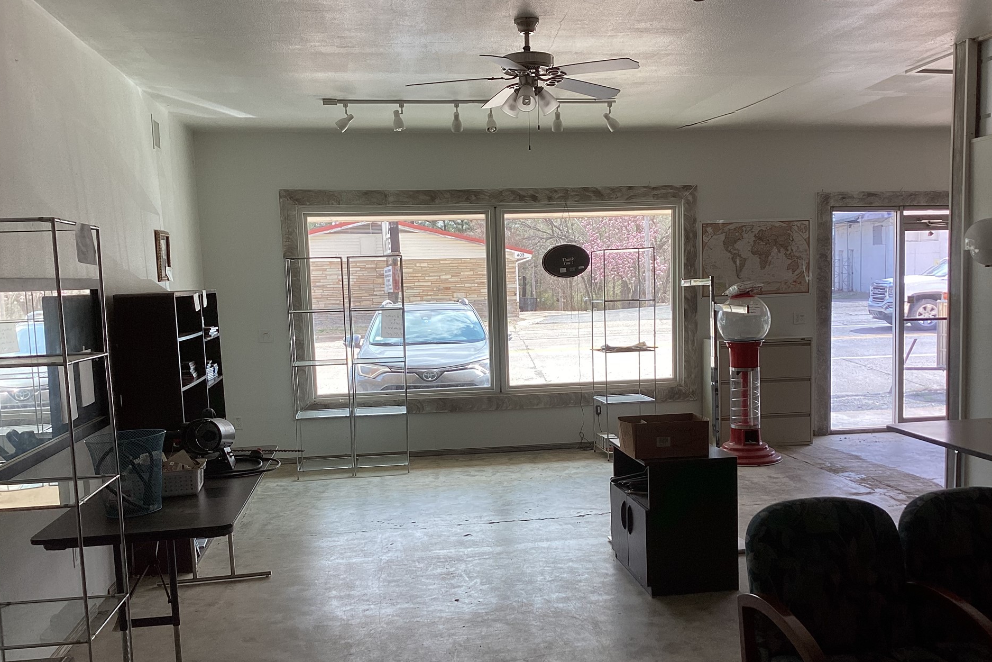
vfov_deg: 39.9
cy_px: 363
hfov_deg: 57.2
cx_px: 500
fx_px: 909
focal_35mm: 33
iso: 32
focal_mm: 3.3
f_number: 2.4
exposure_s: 1/120
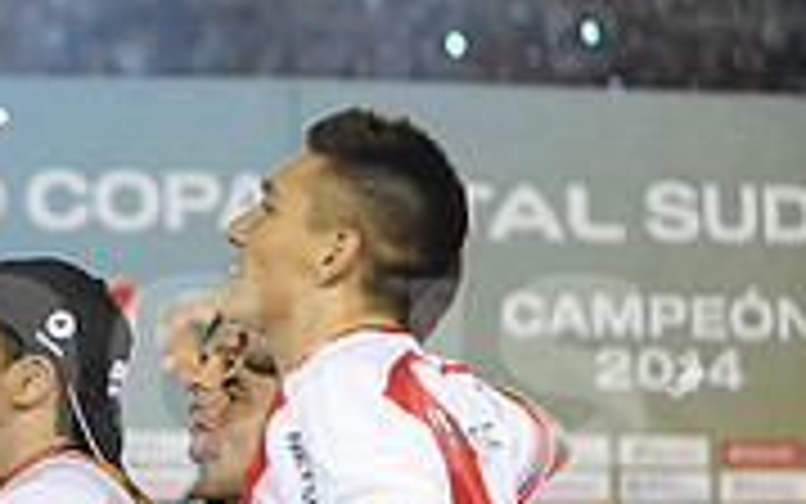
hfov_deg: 7.8
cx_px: -482
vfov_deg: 5.0
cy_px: 324
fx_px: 5801
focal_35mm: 264
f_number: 2.8
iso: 1600
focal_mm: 80
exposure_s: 1/640
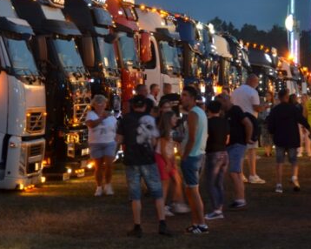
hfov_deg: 8.6
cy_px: 133
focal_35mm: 224
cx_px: 199
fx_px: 2061
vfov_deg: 6.9
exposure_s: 1/10
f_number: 5
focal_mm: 82
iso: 400
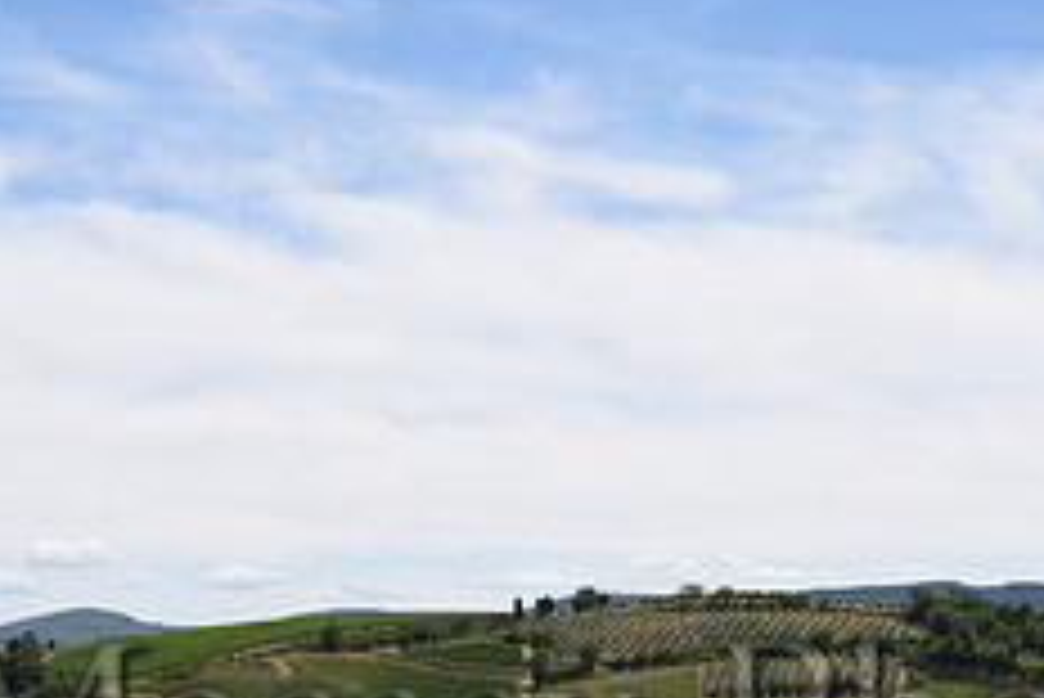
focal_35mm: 110
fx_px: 3192
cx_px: 711
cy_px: 741
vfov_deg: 12.3
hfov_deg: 18.5
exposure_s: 1/200
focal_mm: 44
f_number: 8
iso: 64
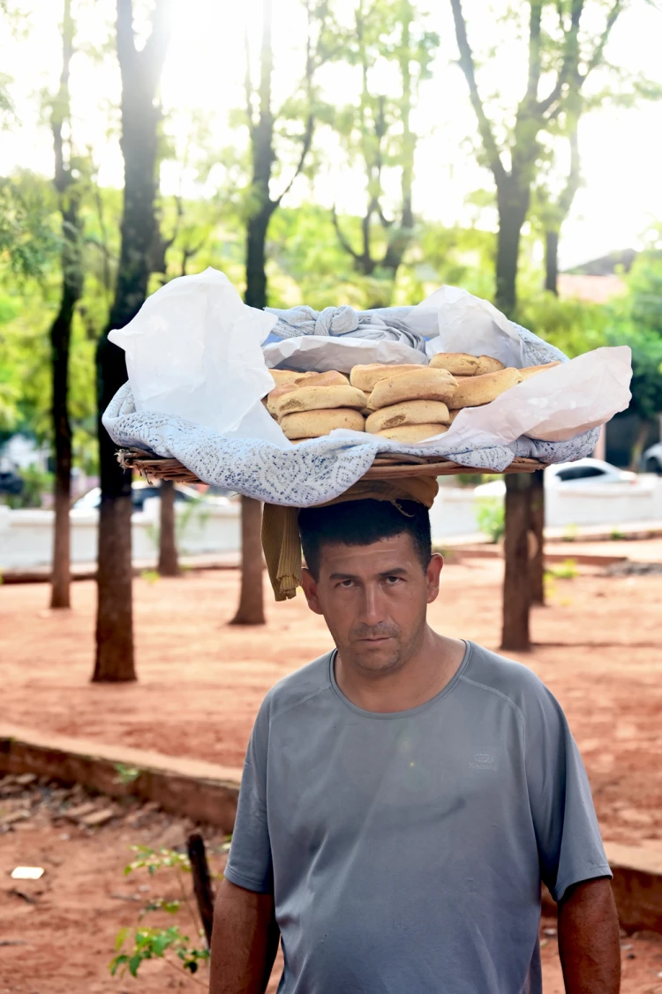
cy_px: 497
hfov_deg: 21.5
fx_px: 1740
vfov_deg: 31.9
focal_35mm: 63
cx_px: 331
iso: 800
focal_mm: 63
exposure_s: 1/125
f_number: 6
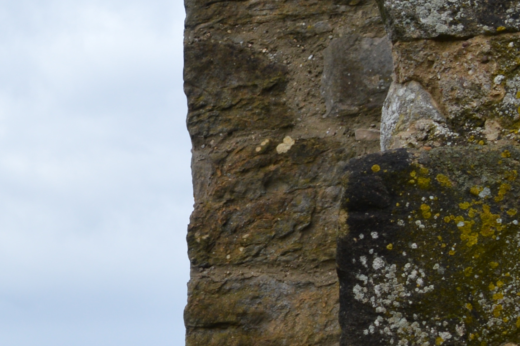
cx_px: -348
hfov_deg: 16.1
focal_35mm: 112
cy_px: 541
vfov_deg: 11.6
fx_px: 1616
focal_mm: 18
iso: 100
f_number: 8
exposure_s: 1/250
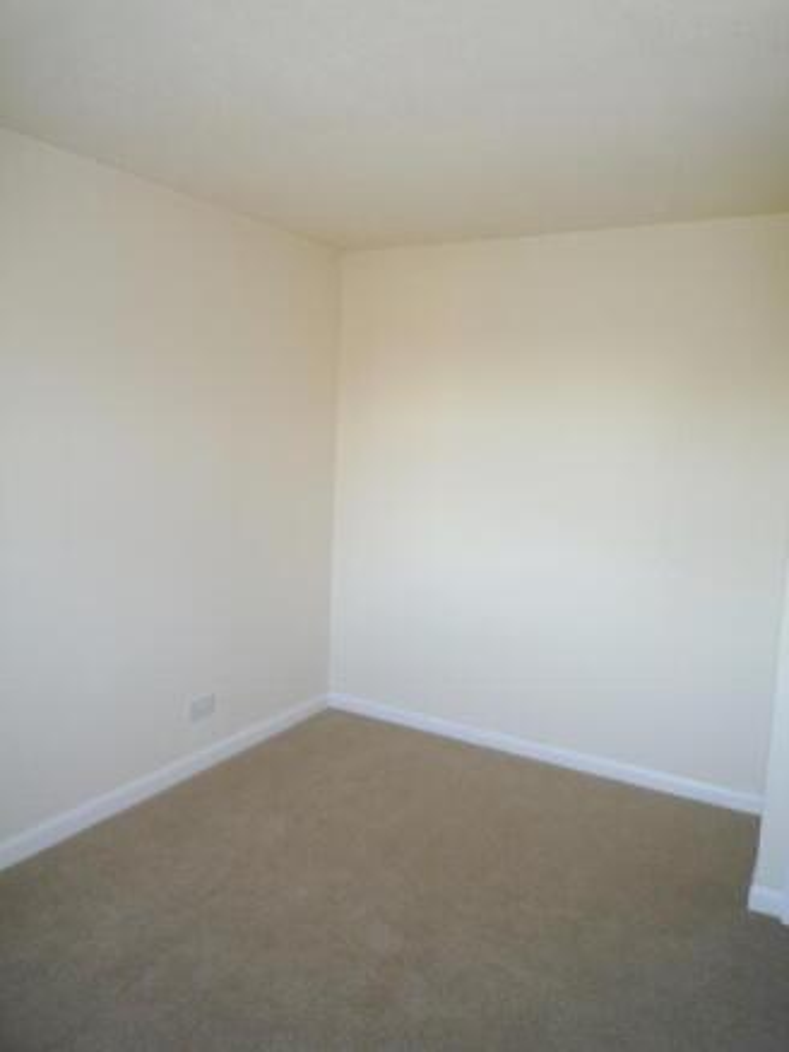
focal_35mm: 25
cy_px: 526
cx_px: 394
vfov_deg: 69.4
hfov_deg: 54.9
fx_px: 759
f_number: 2.8
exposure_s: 1/30
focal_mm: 4.4
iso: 100
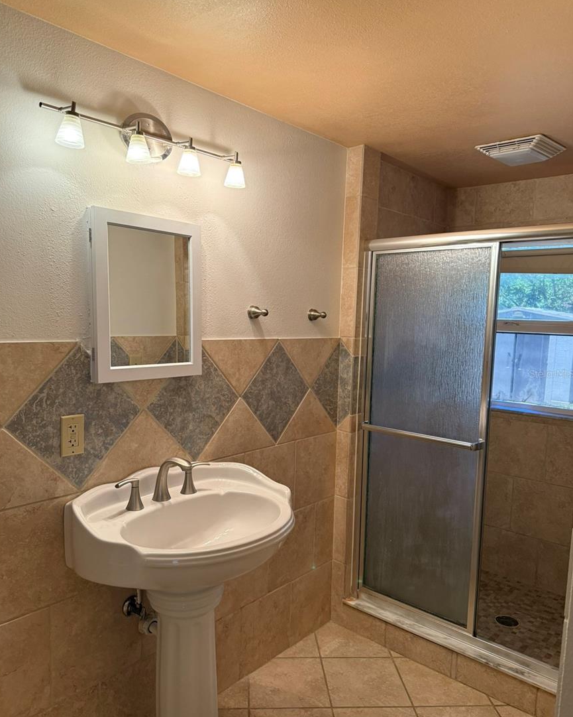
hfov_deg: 54.9
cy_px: 373
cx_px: 278
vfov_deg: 66.0
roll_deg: -2.1
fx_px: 551
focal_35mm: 26
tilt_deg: -4.9
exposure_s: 1/120
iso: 320
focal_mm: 6.76
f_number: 1.78
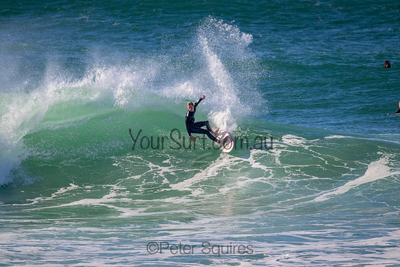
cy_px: 134
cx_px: 200
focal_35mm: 800
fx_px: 8891
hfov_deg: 2.6
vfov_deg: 1.7
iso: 1600
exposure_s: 1/2000
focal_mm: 800
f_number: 11
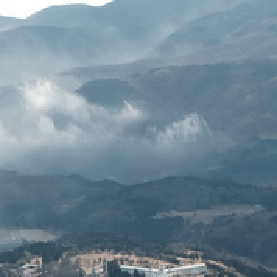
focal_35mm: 167
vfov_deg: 10.5
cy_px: 191
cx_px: 179
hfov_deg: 10.5
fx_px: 1512
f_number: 8
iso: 250
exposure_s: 1/500
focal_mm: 23
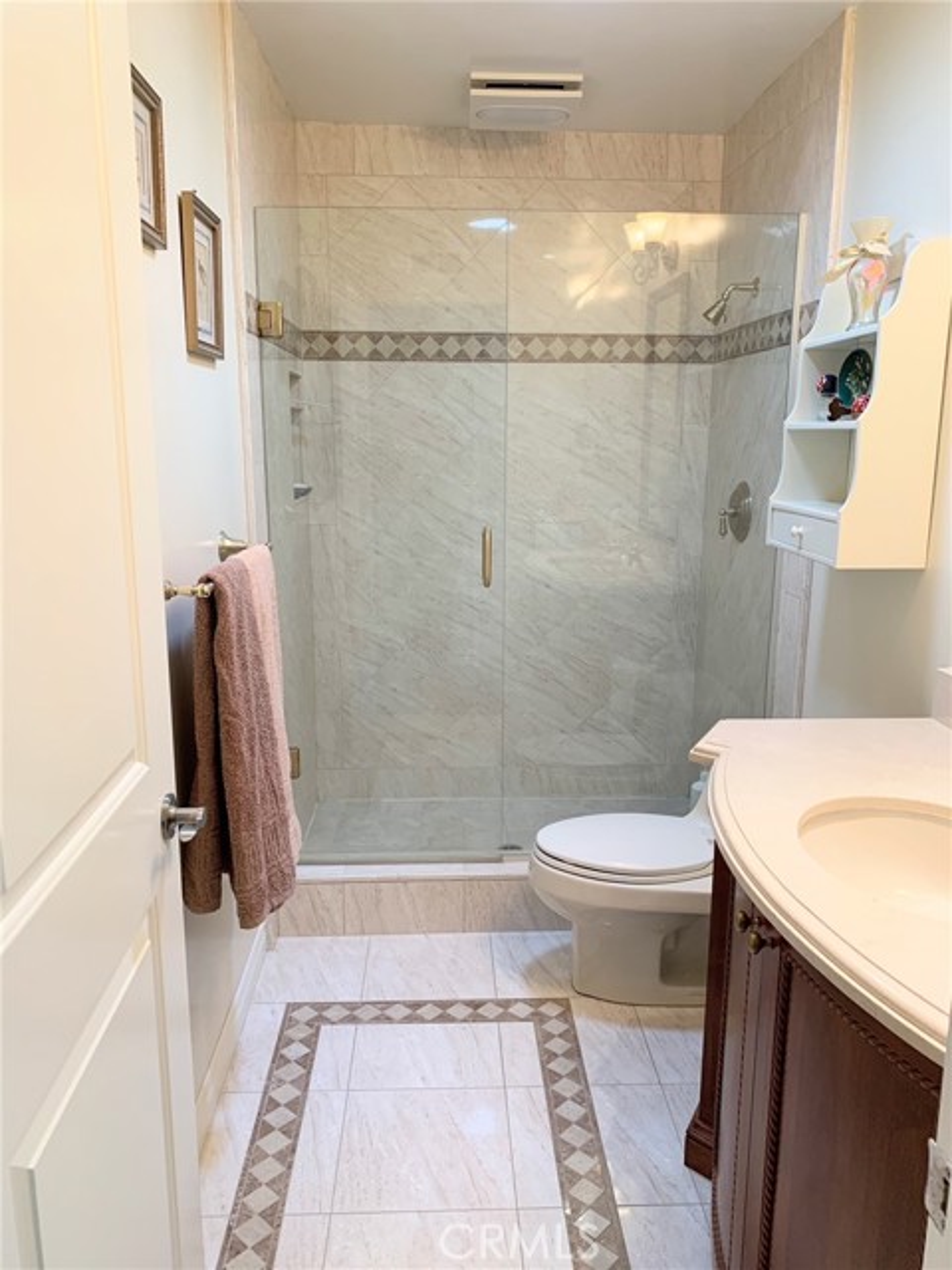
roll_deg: -0.6
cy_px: 635
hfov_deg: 53.1
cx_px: 476
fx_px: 953
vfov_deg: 67.3
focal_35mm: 26
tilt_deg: -11.6
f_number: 1.8
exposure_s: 1/60
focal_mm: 4.25
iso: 100
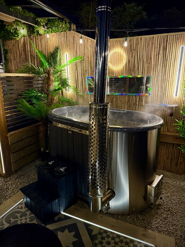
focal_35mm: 24
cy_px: 124
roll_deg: +1.0
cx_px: 92
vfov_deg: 71.6
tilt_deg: -11.2
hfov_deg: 56.8
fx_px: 171
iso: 640
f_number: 1.78
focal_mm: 6.76
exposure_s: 1/50
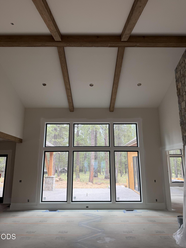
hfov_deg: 56.8
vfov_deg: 71.6
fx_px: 172
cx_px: 93
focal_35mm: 24
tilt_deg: +13.6
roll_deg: -0.4
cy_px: 124
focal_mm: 6.76
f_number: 1.78
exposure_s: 1/121
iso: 80
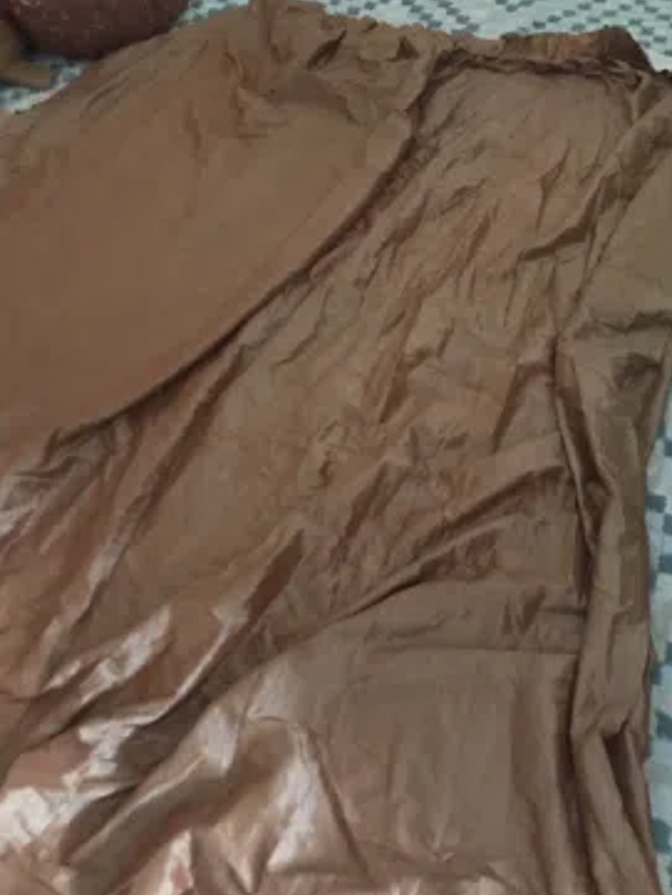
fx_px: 802
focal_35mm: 31
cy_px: 466
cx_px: 362
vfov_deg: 58.3
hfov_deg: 45.4
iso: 100
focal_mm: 3.99
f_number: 1.8
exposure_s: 1/4
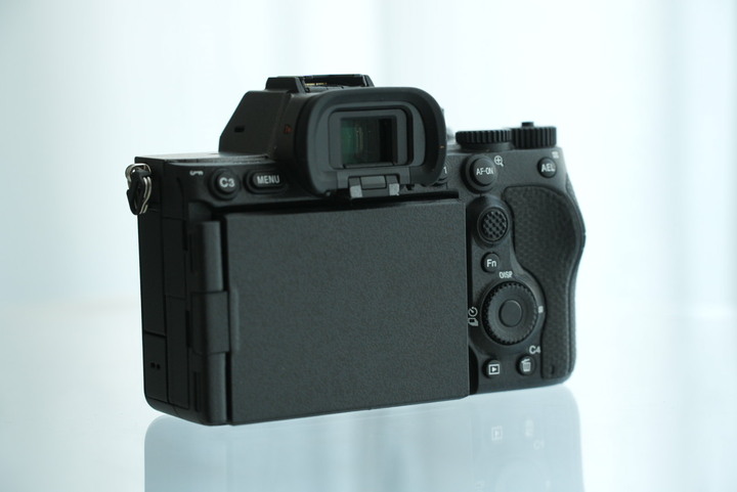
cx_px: 368
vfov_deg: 12.8
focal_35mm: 107
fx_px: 2192
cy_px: 246
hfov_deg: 19.1
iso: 1600
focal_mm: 107
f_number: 6.3
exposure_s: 1/60
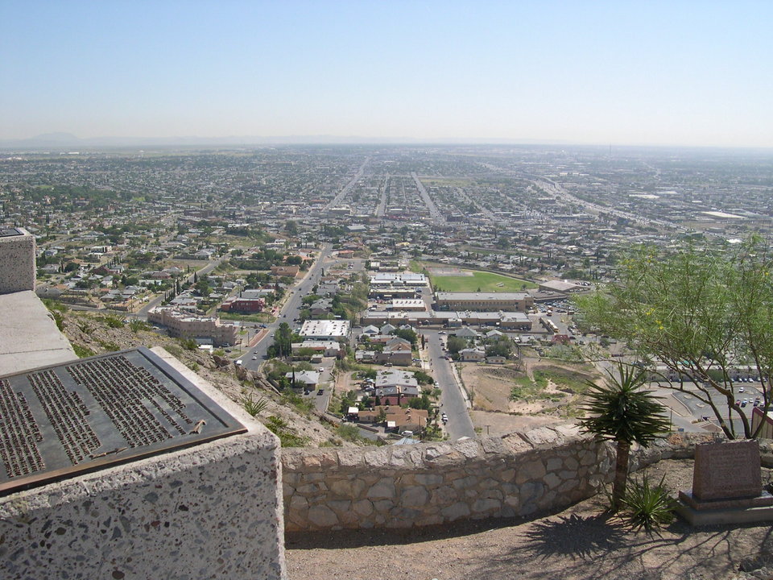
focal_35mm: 38
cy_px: 290
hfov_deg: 49.0
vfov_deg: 37.7
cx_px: 386
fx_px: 849
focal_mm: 8
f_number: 7.6
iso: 100
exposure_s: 1/224
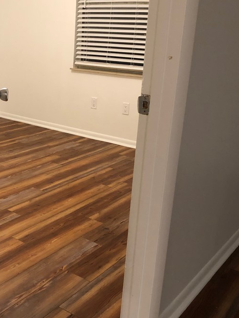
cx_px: 65
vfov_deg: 43.9
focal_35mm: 43
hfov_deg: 33.0
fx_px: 396
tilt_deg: -18.6
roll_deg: -3.2
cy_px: 158
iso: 100
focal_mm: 3.99
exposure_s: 1/12
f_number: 1.8
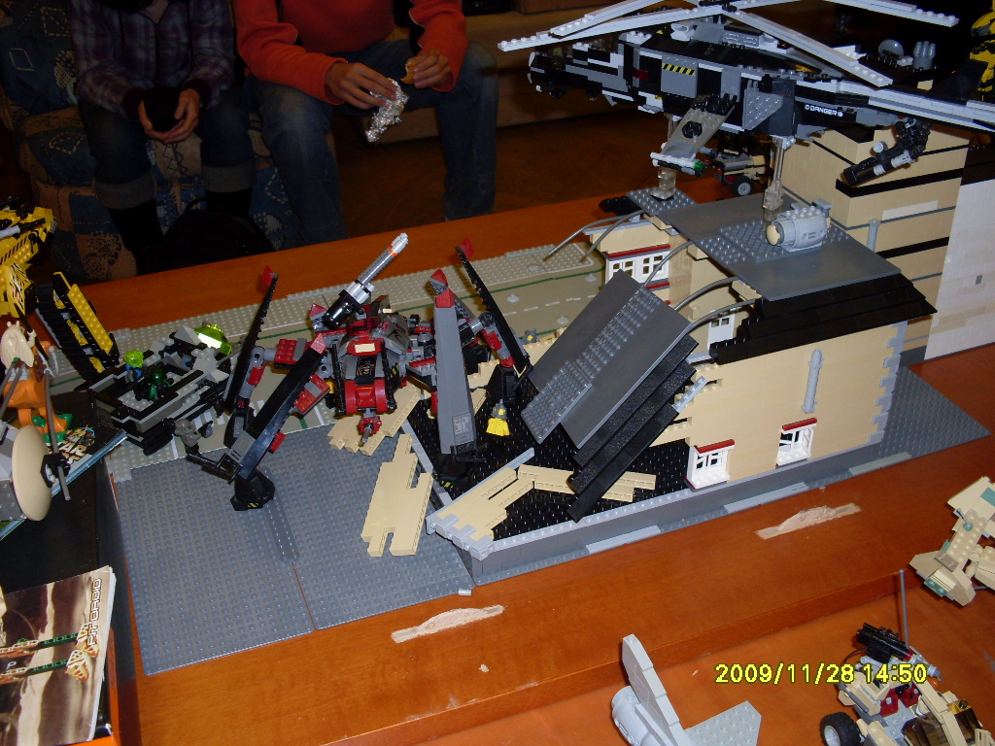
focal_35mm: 38
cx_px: 498
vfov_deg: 37.7
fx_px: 1092
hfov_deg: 49.0
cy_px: 373
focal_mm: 6.3
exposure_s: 1/45
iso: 100
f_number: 2.8
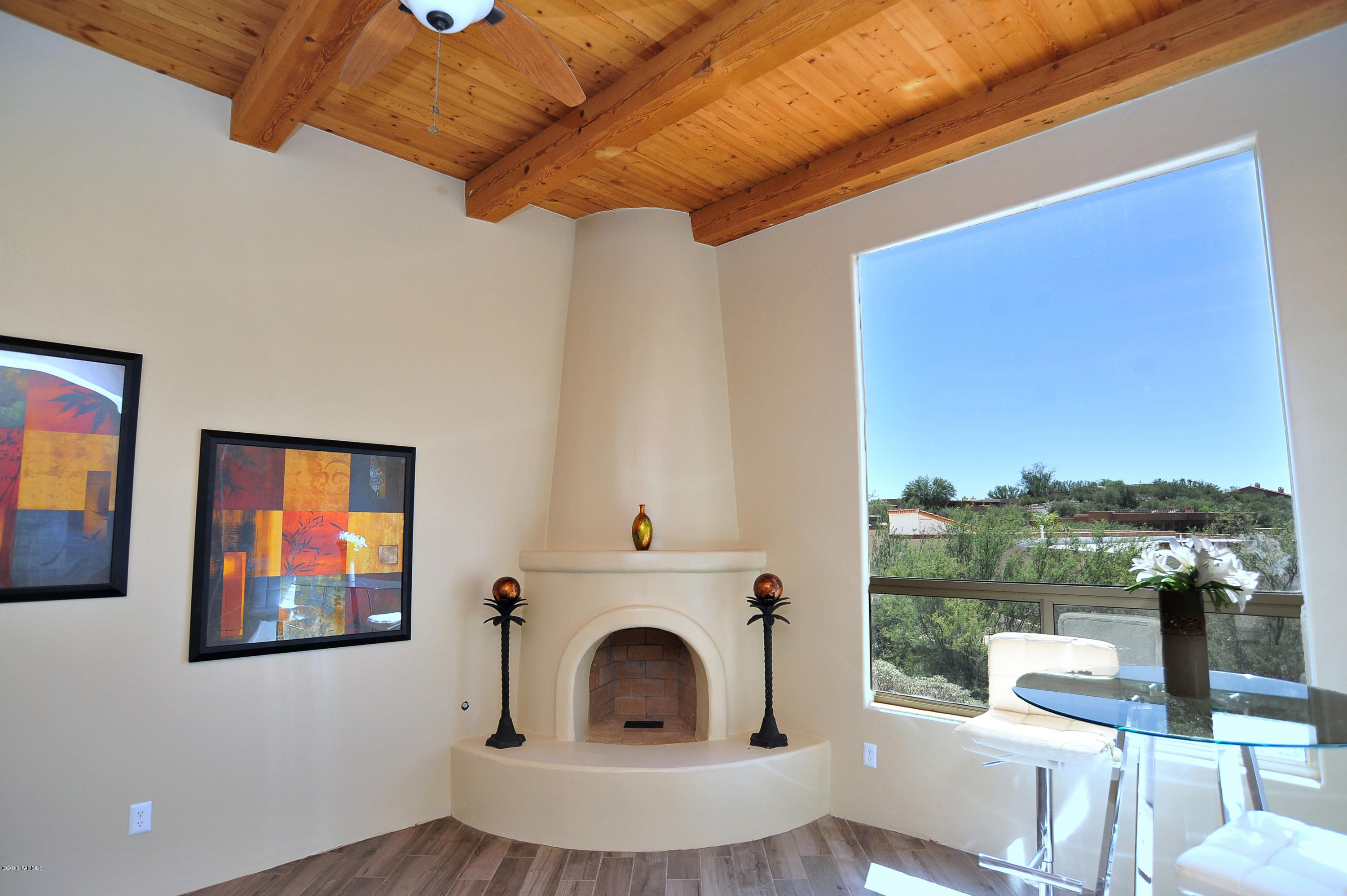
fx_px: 673
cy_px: 448
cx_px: 674
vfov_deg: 67.3
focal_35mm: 18
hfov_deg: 90.0
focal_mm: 18
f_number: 5.6
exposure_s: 1/320
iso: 1000
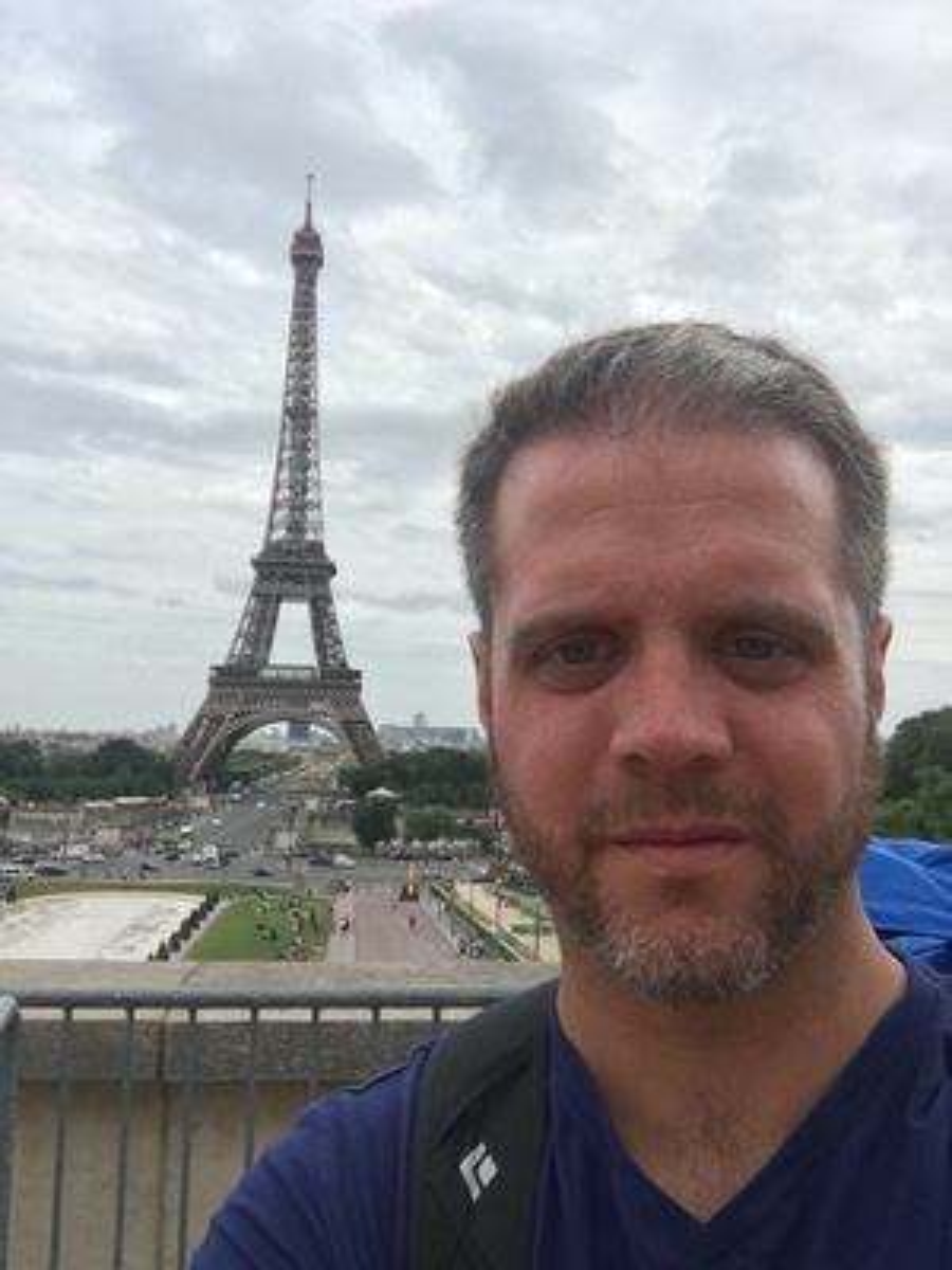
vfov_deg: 58.4
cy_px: 635
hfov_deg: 45.4
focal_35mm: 31
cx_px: 476
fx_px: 1137
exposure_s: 1/903
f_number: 2.2
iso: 32
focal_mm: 2.65
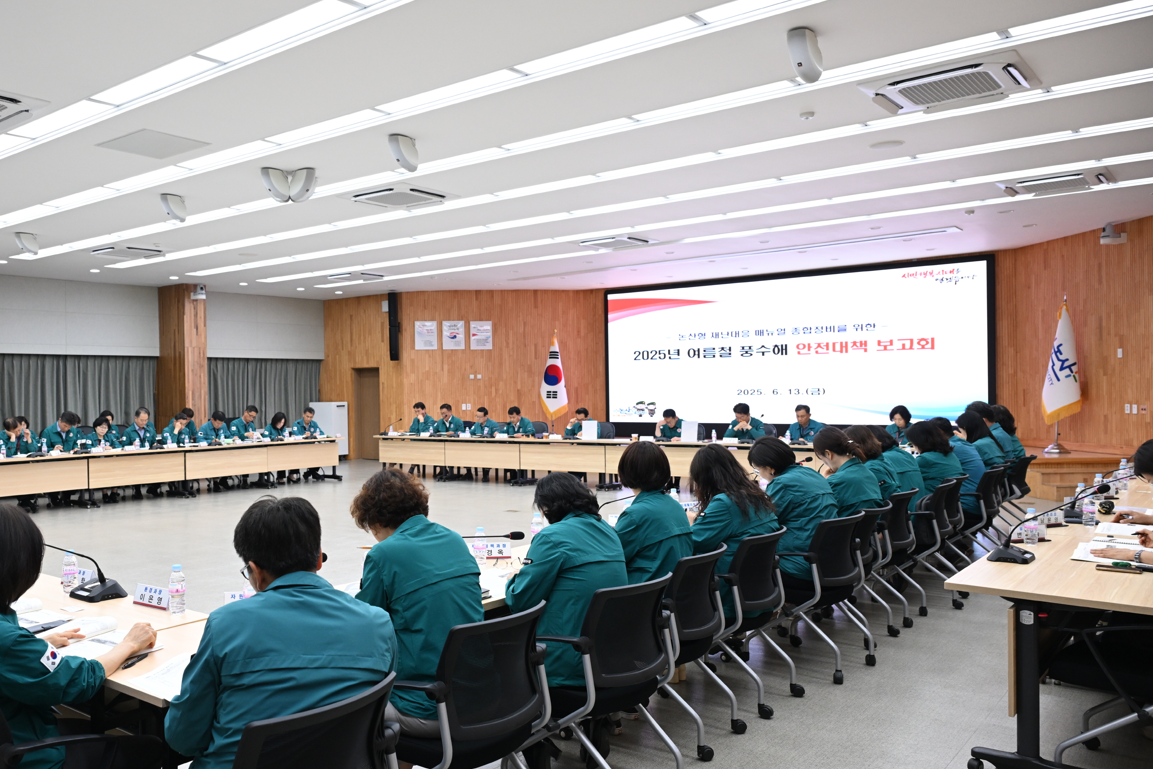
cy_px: 400
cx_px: 443
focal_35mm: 30
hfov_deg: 61.2
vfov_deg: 43.6
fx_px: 961
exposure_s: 1/200
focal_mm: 24
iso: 1250
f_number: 4.5
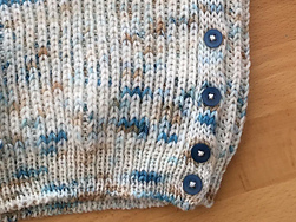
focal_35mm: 79
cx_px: 152
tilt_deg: -83.0
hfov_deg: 24.7
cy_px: -12
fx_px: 675
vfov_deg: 18.1
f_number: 2.4
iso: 32
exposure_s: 1/100
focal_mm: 3.3
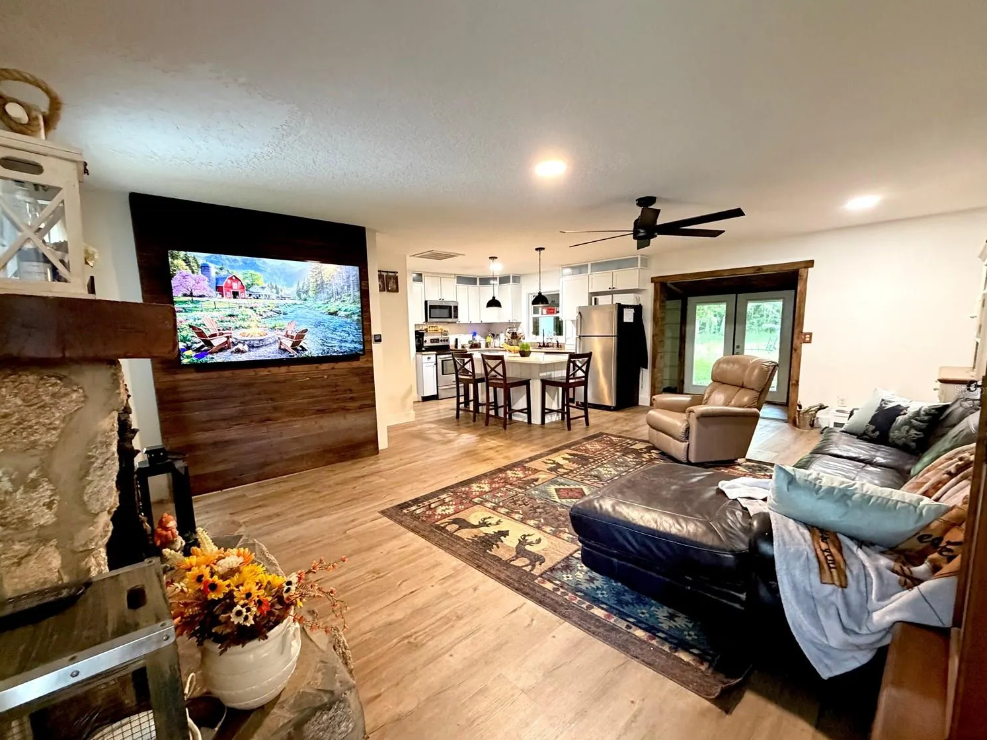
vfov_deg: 81.7
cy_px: 389
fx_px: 428
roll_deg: +1.6
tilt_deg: -9.1
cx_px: 488
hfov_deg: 98.2
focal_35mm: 15
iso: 640
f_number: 2.2
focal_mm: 2.22
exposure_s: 1/60
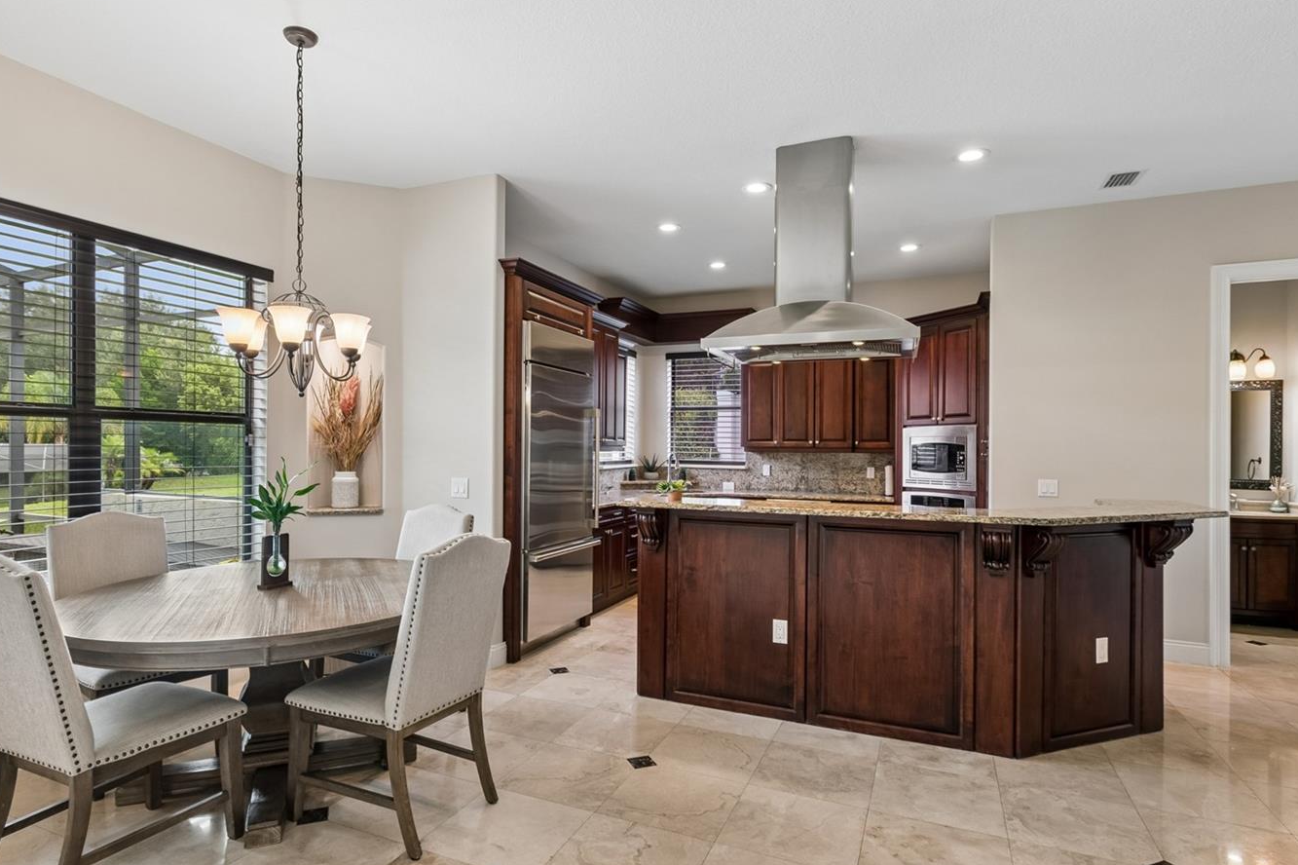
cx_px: 625
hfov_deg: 90.0
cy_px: 442
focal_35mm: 18
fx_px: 649
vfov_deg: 67.3
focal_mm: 10
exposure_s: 1/13
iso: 100
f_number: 7.1
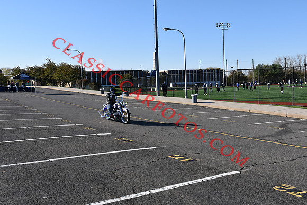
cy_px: 102
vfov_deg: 36.9
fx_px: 307
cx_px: 154
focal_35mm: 36
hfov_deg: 53.1
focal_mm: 24
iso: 200
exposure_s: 1/320
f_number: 9
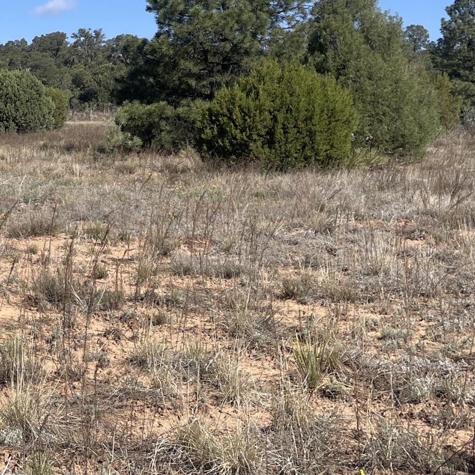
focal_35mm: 75
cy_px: 47
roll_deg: +0.5
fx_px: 1164
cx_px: -10
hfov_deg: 22.1
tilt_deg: +5.5
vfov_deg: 22.5
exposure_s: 1/3731
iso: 32
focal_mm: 4.2
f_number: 1.6
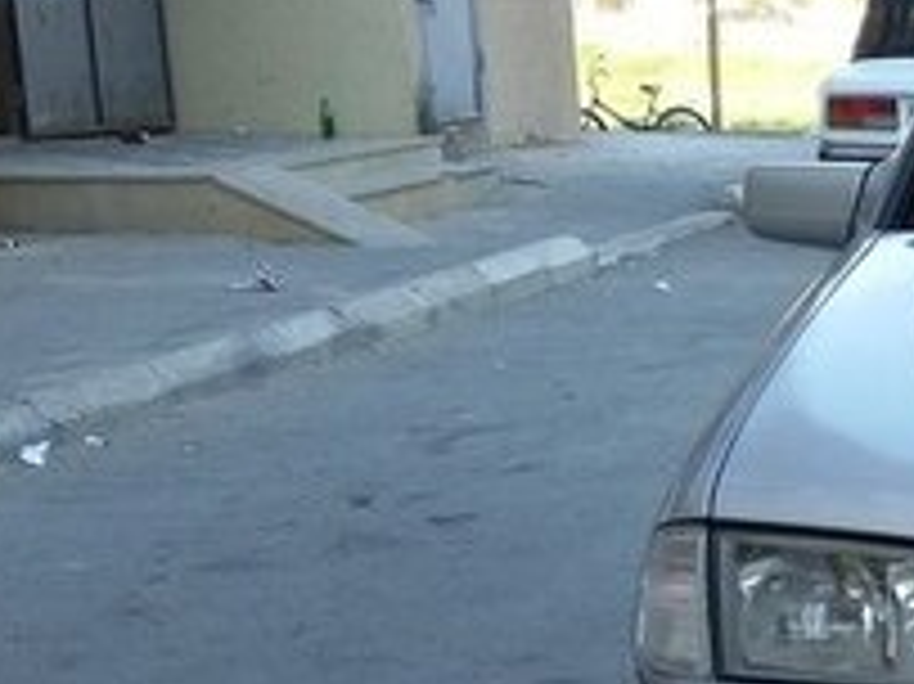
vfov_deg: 14.3
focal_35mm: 101
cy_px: 727
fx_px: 2665
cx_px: 1454
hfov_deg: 17.2
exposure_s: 1/159
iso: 50
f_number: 2.2
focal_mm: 3.3
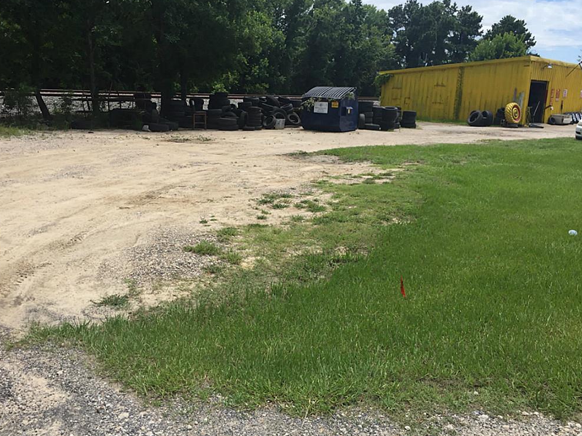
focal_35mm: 30
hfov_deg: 60.0
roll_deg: -3.0
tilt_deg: -12.8
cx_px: 283
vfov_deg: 46.8
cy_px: 219
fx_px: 504
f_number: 2.2
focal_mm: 4.15
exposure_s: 1/2198
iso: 32
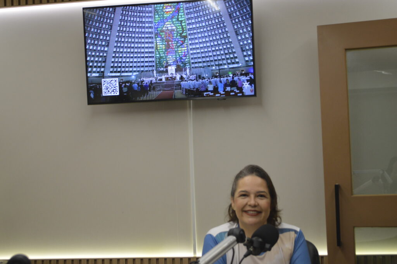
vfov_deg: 23.7
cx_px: 198
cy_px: 132
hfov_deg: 35.1
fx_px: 628
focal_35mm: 57
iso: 900
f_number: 5
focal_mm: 38
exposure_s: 1/60
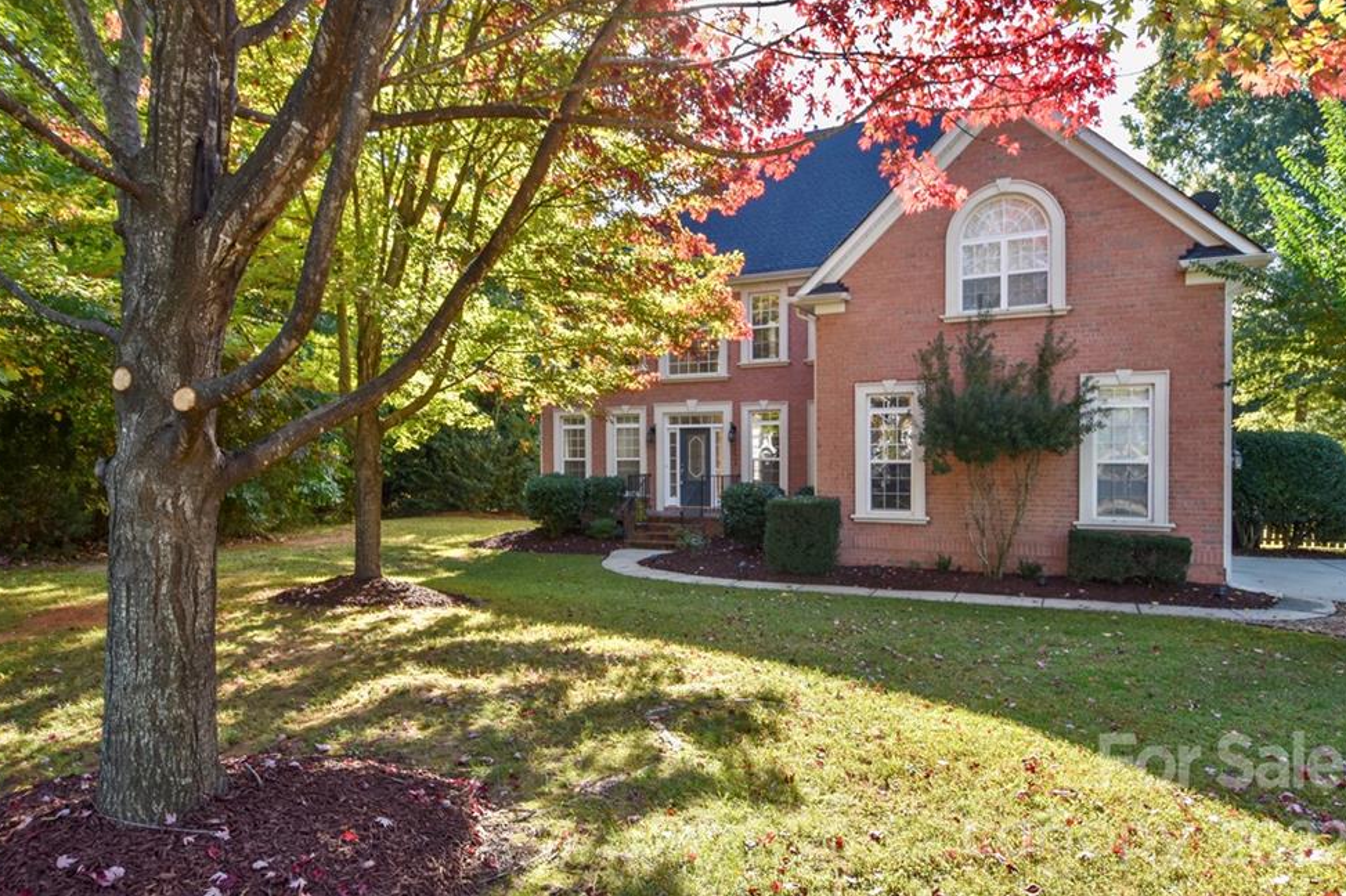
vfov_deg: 60.6
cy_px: 462
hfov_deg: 82.5
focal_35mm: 21
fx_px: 767
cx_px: 668
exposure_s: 1/125
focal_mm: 13
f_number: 5.6
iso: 160
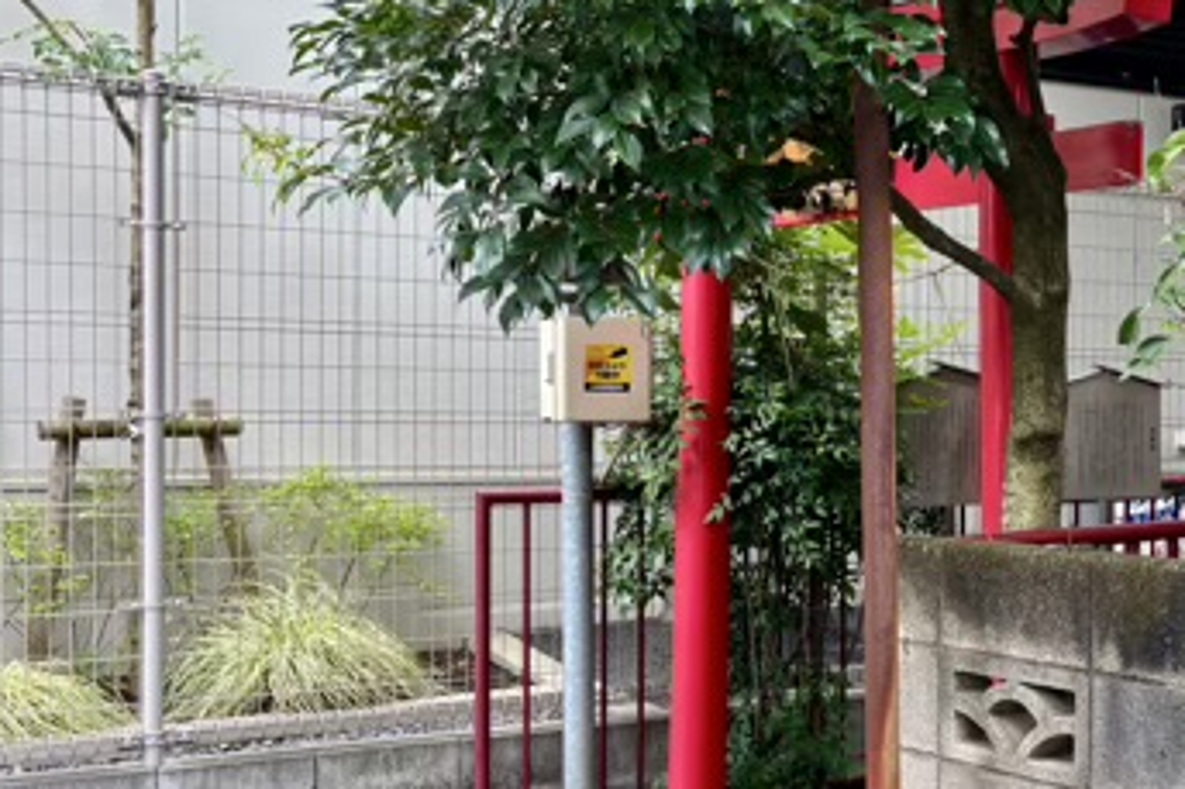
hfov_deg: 34.7
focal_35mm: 55
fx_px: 1809
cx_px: 1006
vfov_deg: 24.6
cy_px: 436
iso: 50
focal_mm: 5.96
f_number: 1.6
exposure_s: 1/121
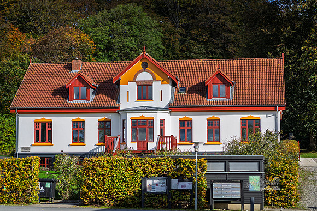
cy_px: 106
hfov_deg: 23.9
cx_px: 158
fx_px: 749
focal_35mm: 85
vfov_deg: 16.1
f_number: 1.4
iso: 64
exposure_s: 1/4000
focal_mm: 85
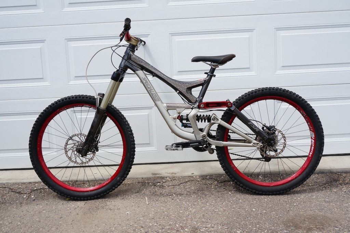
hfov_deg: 57.3
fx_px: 320
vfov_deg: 39.9
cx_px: 175
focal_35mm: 33
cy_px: 116
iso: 100
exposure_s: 1/125
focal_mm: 22
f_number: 10
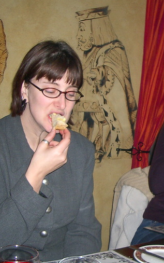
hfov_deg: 21.9
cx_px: 142
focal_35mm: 58
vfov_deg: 35.1
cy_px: 139
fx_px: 415
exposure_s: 1/40
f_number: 2.6
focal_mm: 5.8
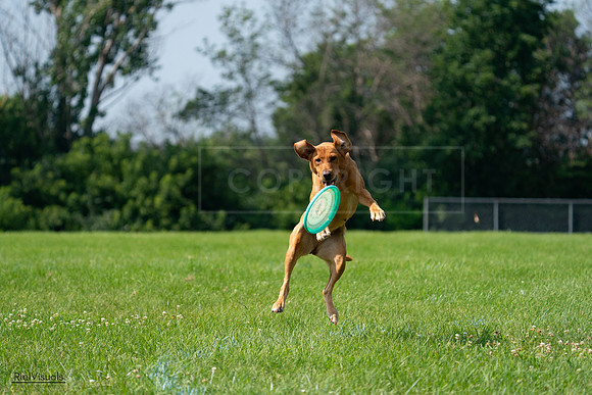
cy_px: 198
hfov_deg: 10.3
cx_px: 296
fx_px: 3290
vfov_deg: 6.9
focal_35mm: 200
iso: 1000
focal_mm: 200
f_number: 5.6
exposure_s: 1/4000
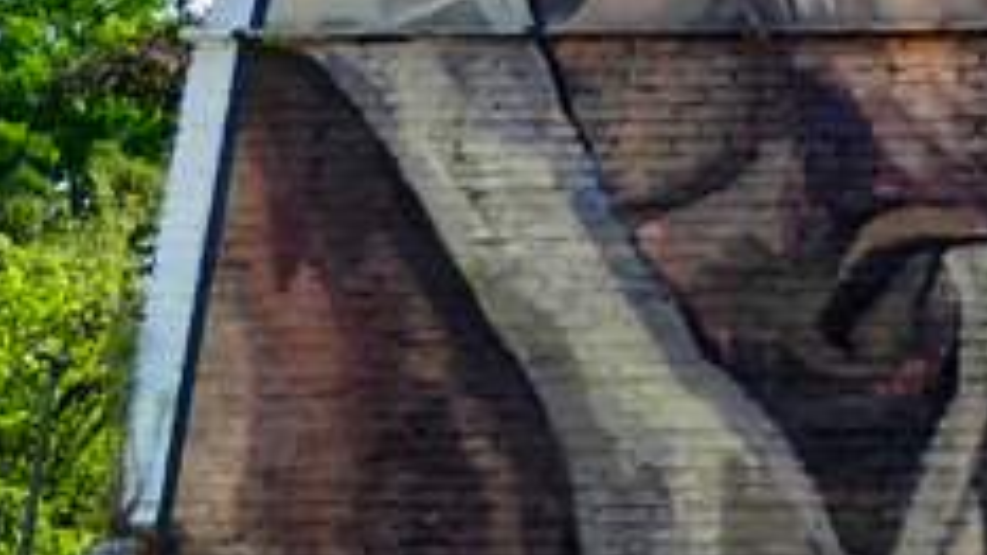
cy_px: -193
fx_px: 3009
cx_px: 2160
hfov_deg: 14.4
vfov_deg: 10.3
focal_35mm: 115
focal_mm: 9.1
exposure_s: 1/2000
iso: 125
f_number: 2.8
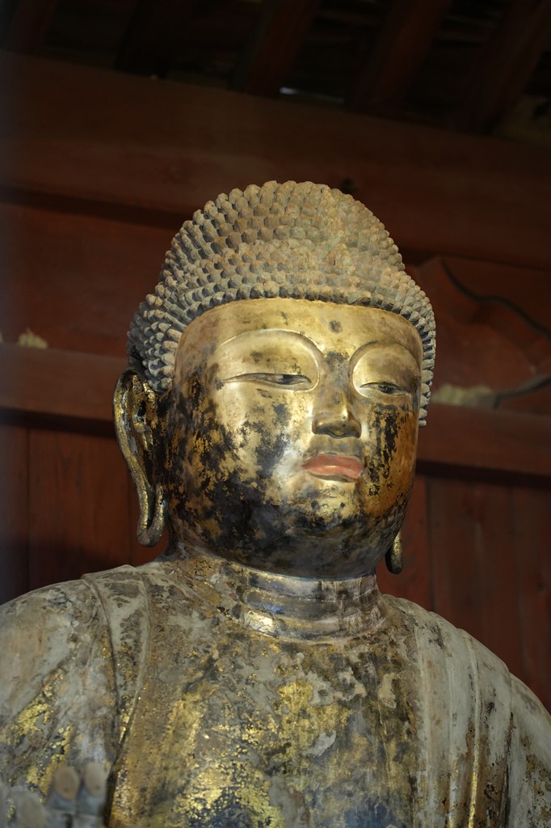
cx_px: 276
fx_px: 2412
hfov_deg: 13.0
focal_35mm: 105
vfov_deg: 19.5
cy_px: 414
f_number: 4.5
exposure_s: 1/20
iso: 3200
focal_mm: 105
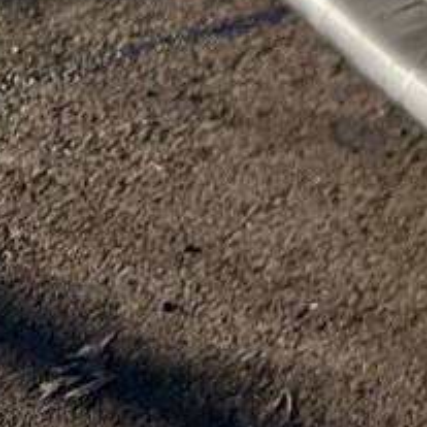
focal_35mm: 131
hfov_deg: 10.1
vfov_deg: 12.1
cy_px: -361
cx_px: 1258
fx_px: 1828
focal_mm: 6.76
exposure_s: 1/6711
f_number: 1.78
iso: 80
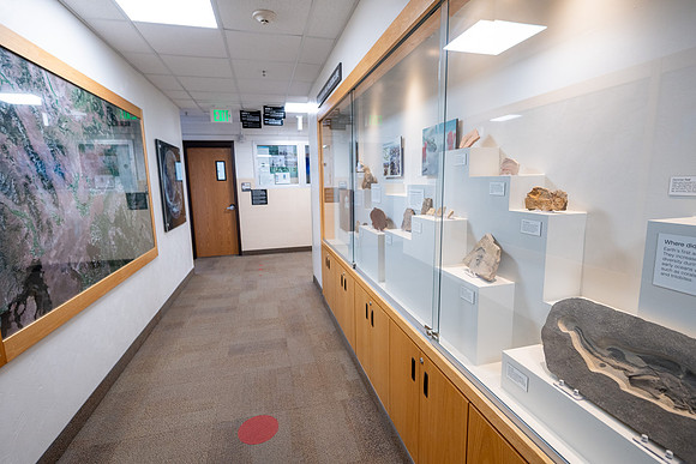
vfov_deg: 70.5
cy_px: 232
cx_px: 348
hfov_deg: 93.3
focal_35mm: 17
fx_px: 329
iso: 800
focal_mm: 17
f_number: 4
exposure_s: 1/160
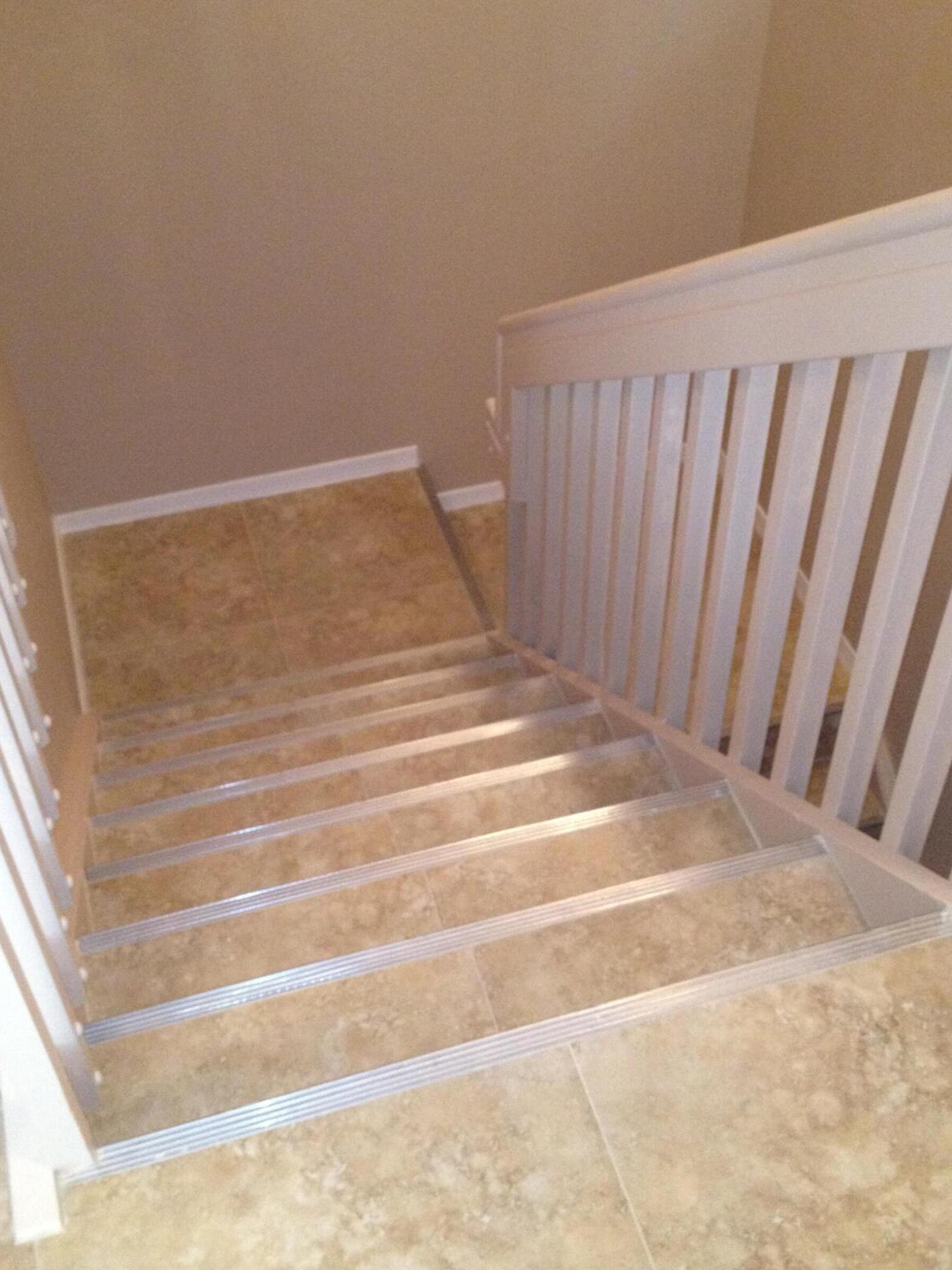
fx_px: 1614
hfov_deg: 32.9
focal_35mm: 44
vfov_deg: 42.9
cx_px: 504
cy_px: 656
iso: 320
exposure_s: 1/20
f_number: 2.4
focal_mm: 4.28
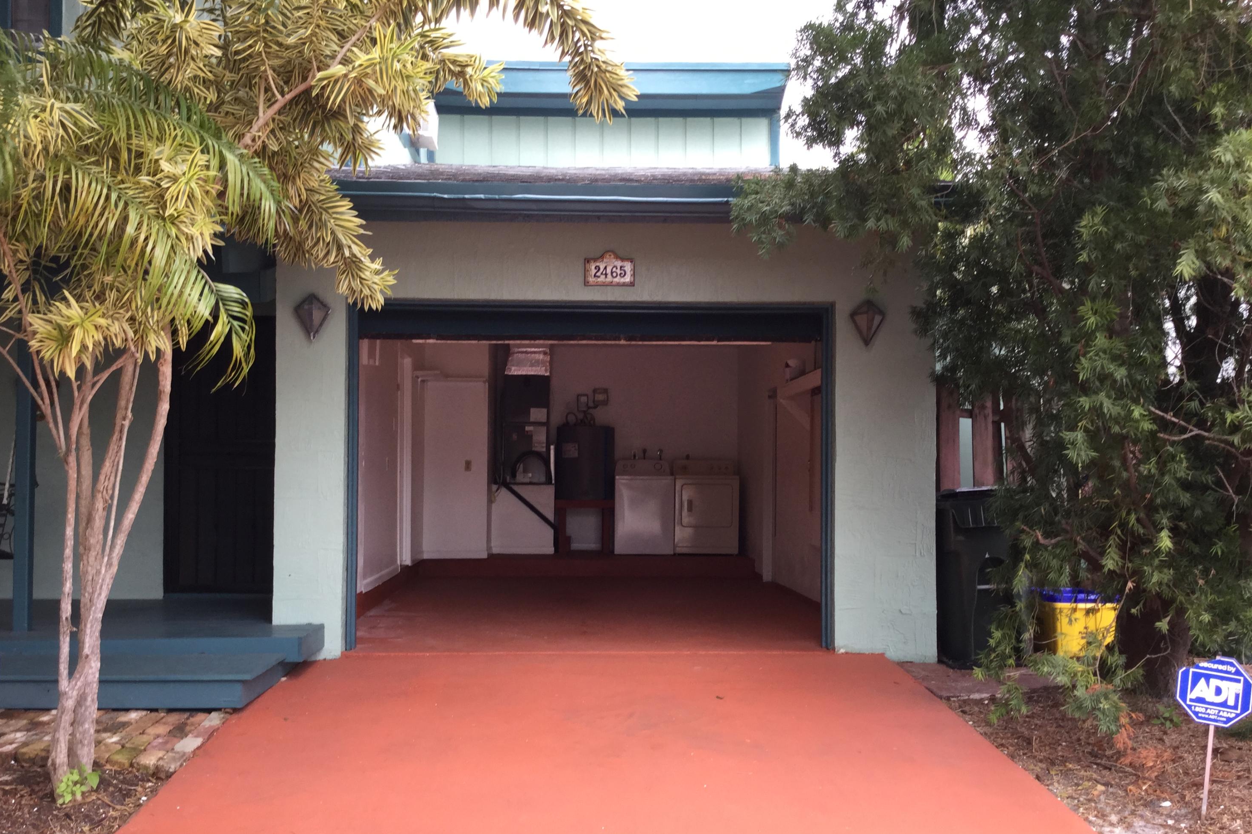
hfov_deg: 57.2
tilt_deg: -3.3
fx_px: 1148
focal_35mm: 33
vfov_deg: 39.9
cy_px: 466
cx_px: 612
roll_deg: -1.4
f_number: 2.4
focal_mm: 3.3
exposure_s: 1/120
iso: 32
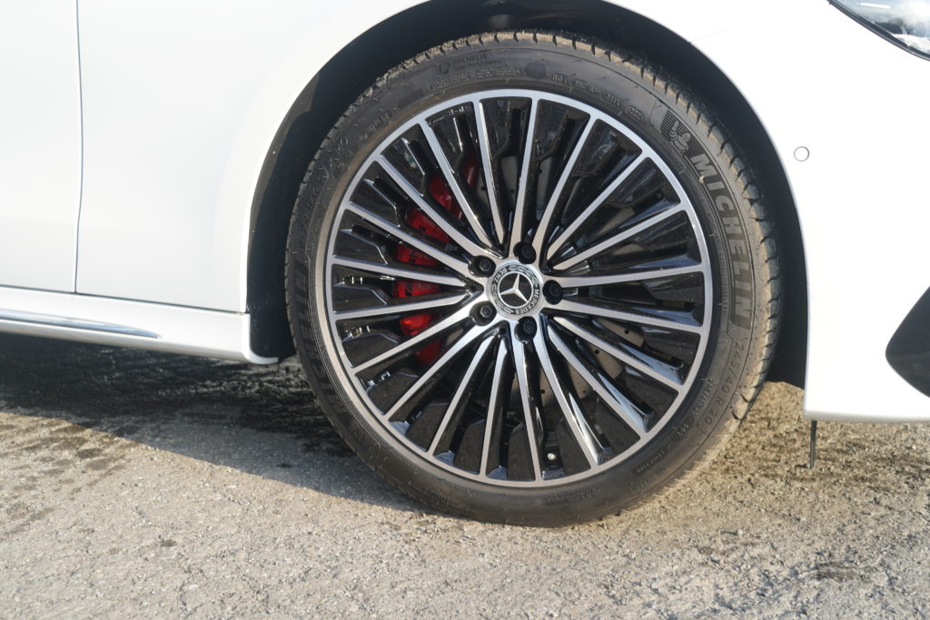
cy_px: 310
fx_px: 1111
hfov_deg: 45.4
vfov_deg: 31.2
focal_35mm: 43
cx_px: 465
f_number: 5.6
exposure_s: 1/60
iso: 200
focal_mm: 43
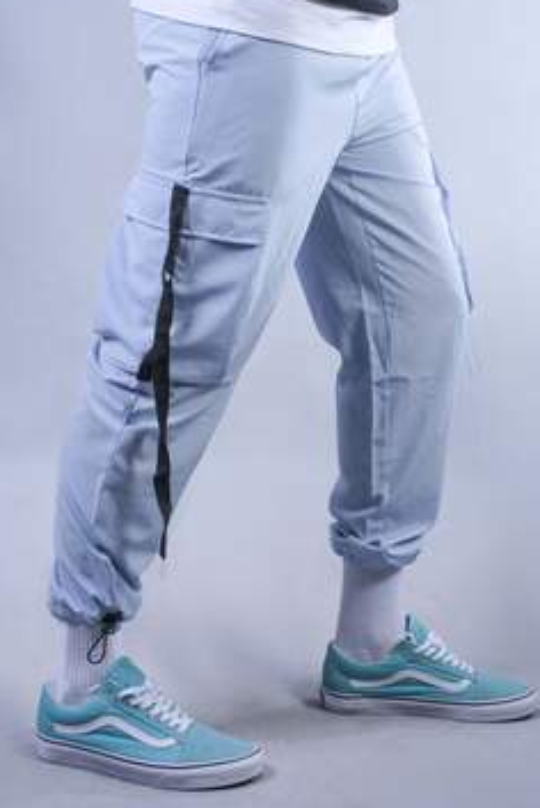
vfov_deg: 33.3
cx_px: 283
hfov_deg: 22.7
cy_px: 355
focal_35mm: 60
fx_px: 1347
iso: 160
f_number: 11
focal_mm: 35
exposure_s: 1/125
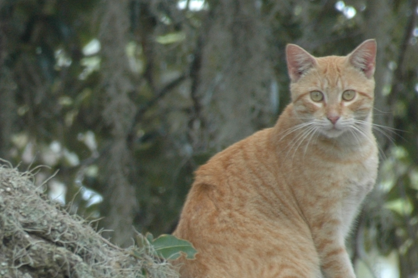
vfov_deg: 1.4
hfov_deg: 2.2
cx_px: 11
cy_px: 222
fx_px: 11042
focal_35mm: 952
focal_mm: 200
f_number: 5.6
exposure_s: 1/50
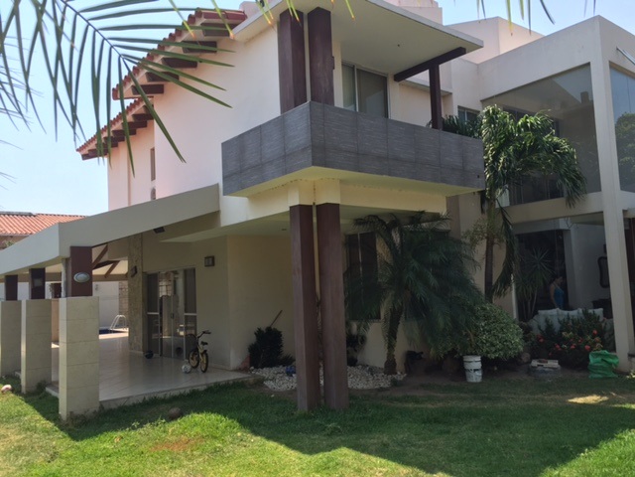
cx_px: 318
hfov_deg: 61.7
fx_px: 532
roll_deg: +1.7
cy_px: 238
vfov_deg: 48.2
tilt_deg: +5.0
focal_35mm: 29
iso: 32
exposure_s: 1/1199
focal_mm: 4.15
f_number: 2.2
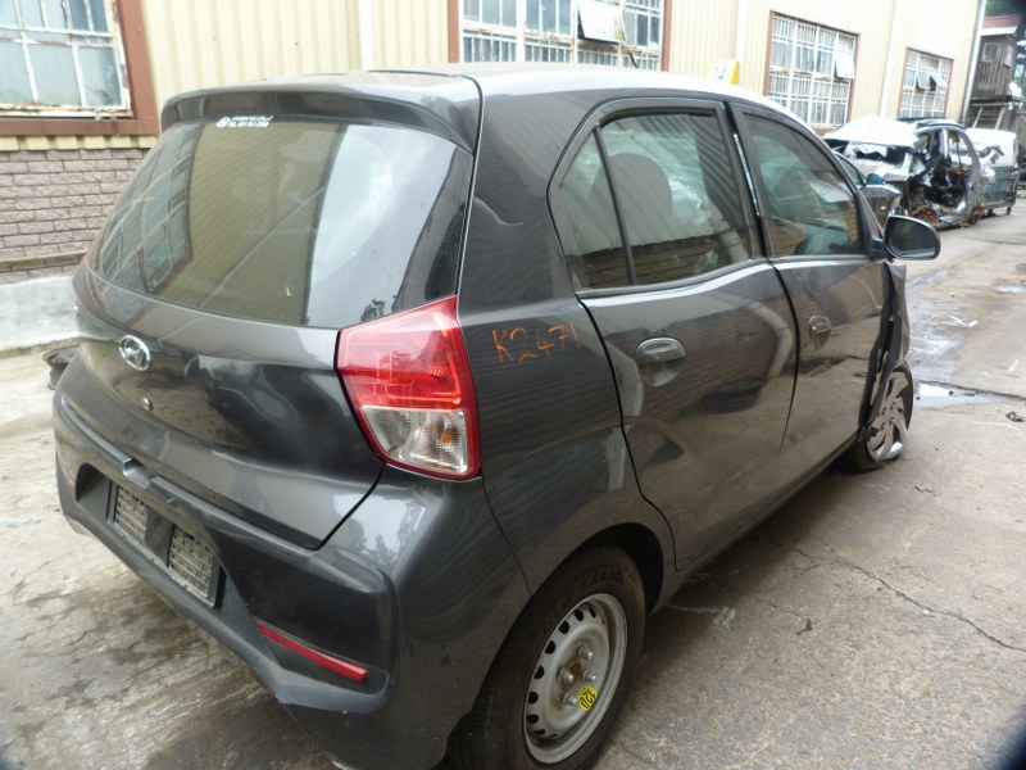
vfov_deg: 54.9
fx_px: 741
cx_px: 513
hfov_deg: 69.4
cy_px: 385
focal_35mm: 25
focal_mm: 4.5
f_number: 2.8
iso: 100
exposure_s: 1/60
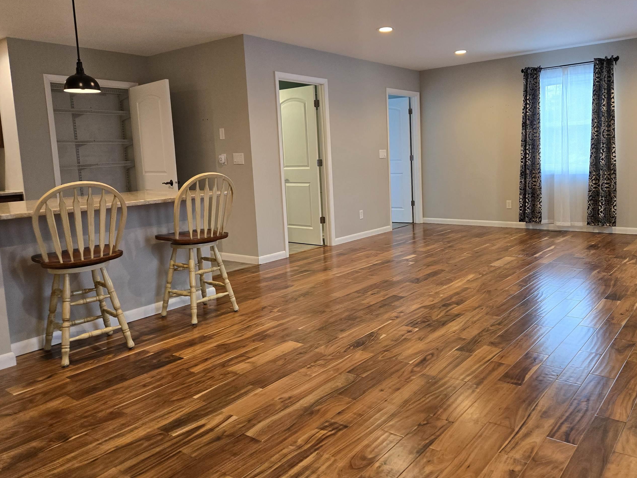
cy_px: 211
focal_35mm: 28
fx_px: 515
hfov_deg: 62.9
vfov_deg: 49.7
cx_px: 379
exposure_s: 1/120
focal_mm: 5.4
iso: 160
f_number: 1.8
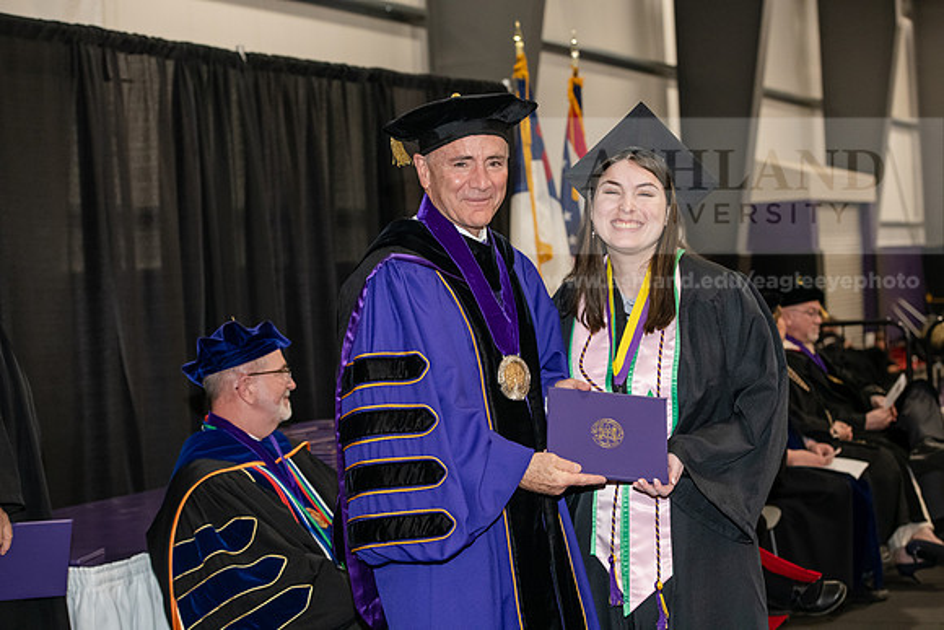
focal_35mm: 70
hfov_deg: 28.8
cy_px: 315
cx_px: 472
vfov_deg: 19.5
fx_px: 1836
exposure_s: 1/200
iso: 2500
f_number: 5
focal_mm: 70
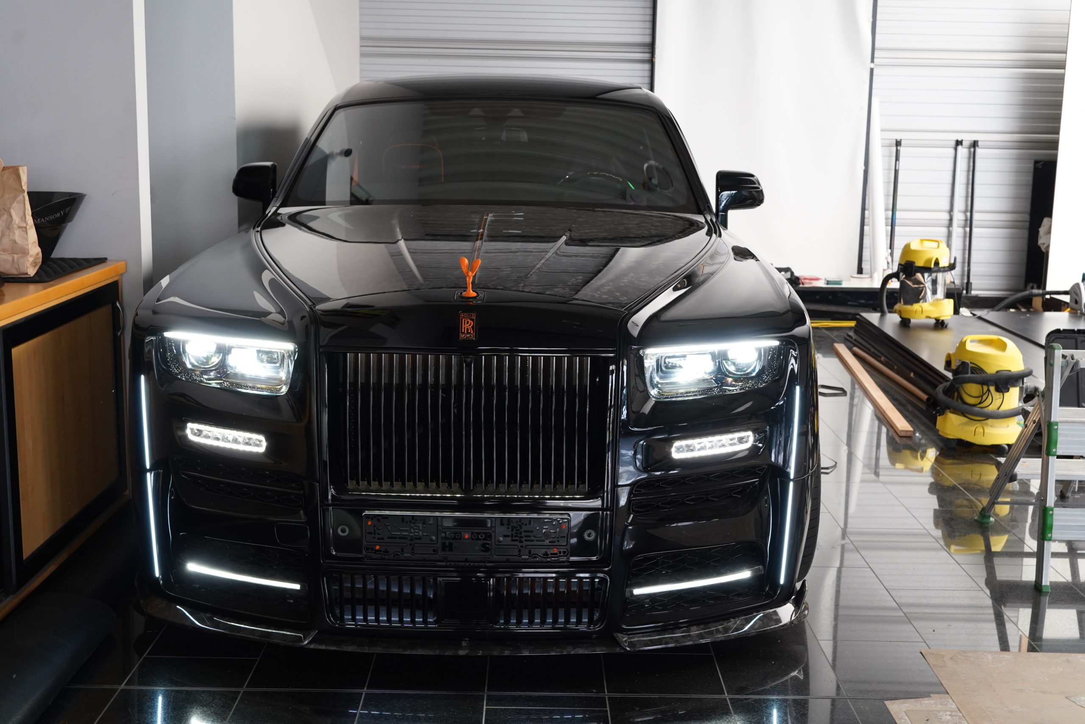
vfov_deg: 29.9
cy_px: 362
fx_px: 1356
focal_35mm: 45
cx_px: 542
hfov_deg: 43.6
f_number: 5.6
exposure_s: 1/20
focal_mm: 45
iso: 1250
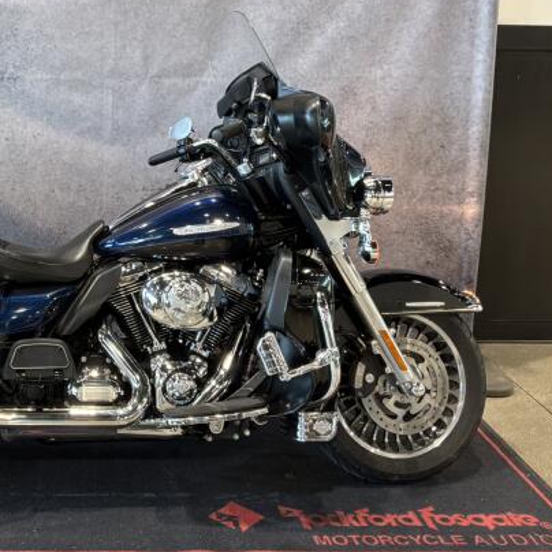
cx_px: 87
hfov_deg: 33.4
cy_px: 154
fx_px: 884
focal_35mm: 49
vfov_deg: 34.1
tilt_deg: -10.0
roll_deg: -1.0
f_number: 1.8
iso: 80
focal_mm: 3
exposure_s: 1/60
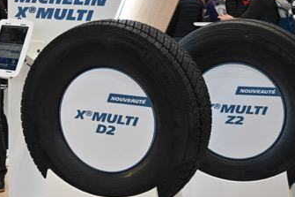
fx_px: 532
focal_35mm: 65
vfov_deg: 20.8
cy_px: 69
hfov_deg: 30.8
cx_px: 105
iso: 640
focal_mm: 34
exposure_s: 1/125
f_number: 4.5
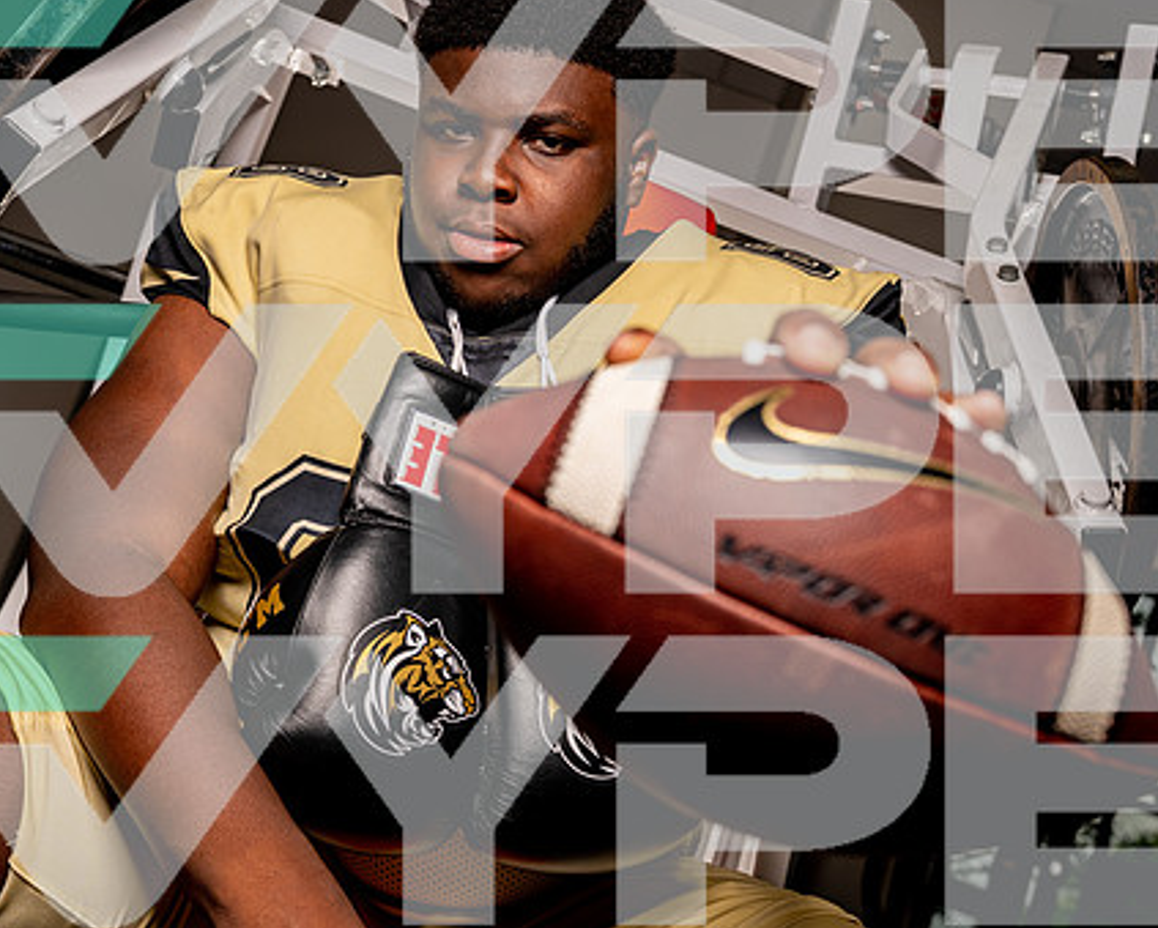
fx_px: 1852
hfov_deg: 34.7
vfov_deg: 28.1
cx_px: 572
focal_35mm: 54
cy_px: 450
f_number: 5.6
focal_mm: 42
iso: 100
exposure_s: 1/320
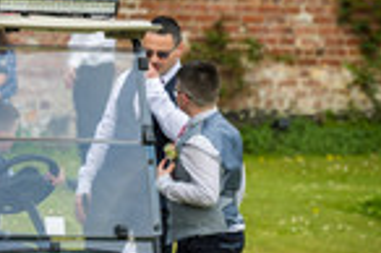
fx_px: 3541
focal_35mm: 335
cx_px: -50
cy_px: 124
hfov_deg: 6.1
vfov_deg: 4.1
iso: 80
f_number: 2.8
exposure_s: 1/640
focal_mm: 122
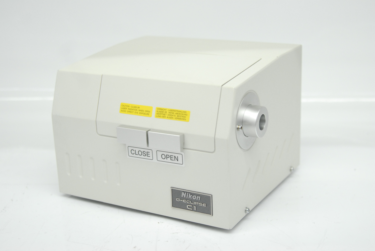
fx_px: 626
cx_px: 188
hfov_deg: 33.4
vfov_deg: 22.7
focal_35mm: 60
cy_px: 126
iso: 800
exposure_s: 1/160
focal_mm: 40
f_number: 3.3
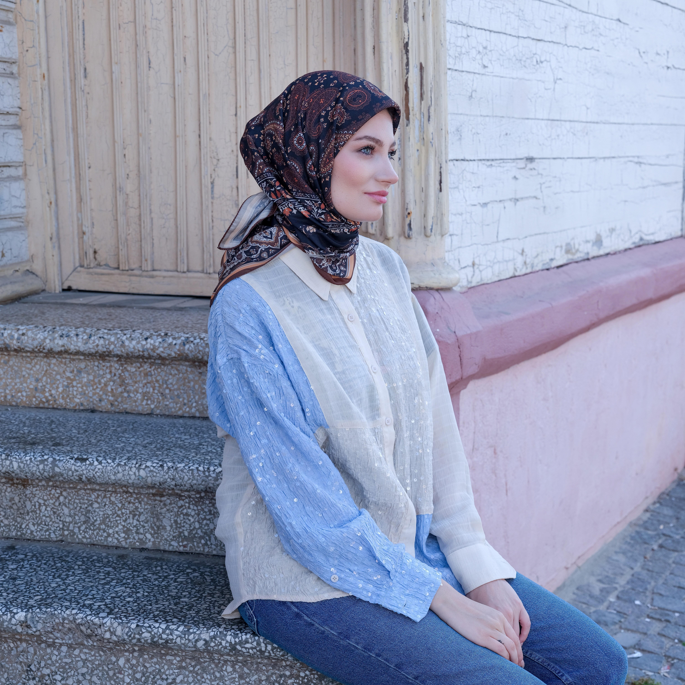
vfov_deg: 29.1
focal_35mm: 59
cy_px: 381
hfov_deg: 29.1
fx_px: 1321
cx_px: 338
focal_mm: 61.8
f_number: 7.1
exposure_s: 1/160
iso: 320
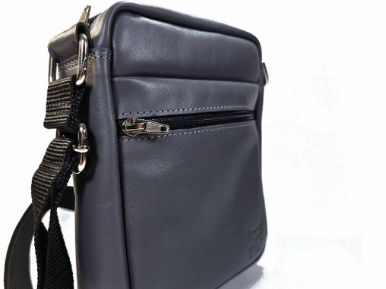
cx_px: 147
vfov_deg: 48.0
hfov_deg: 60.9
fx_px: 323
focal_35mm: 29
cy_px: 173
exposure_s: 1/116
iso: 10
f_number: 1.7
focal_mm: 6.3
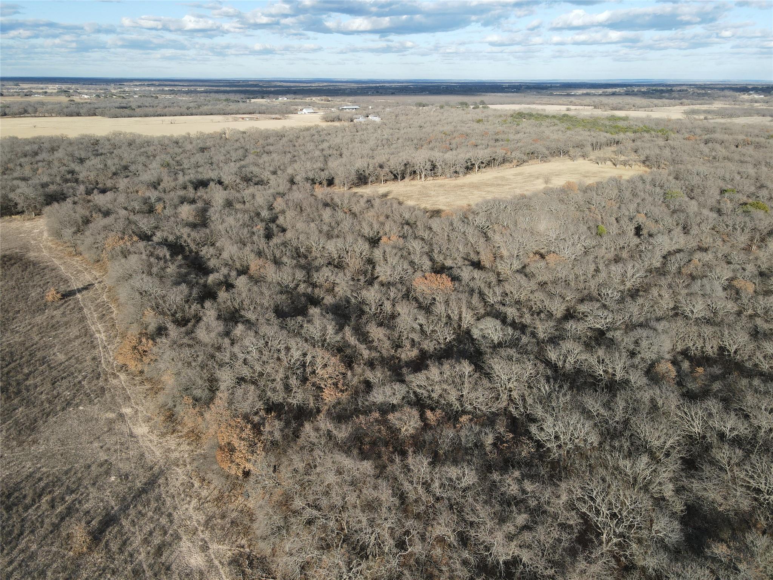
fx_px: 536
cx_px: 386
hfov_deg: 71.6
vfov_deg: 56.8
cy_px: 290
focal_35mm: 24
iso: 100
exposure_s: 1/320
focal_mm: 4.5
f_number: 2.8
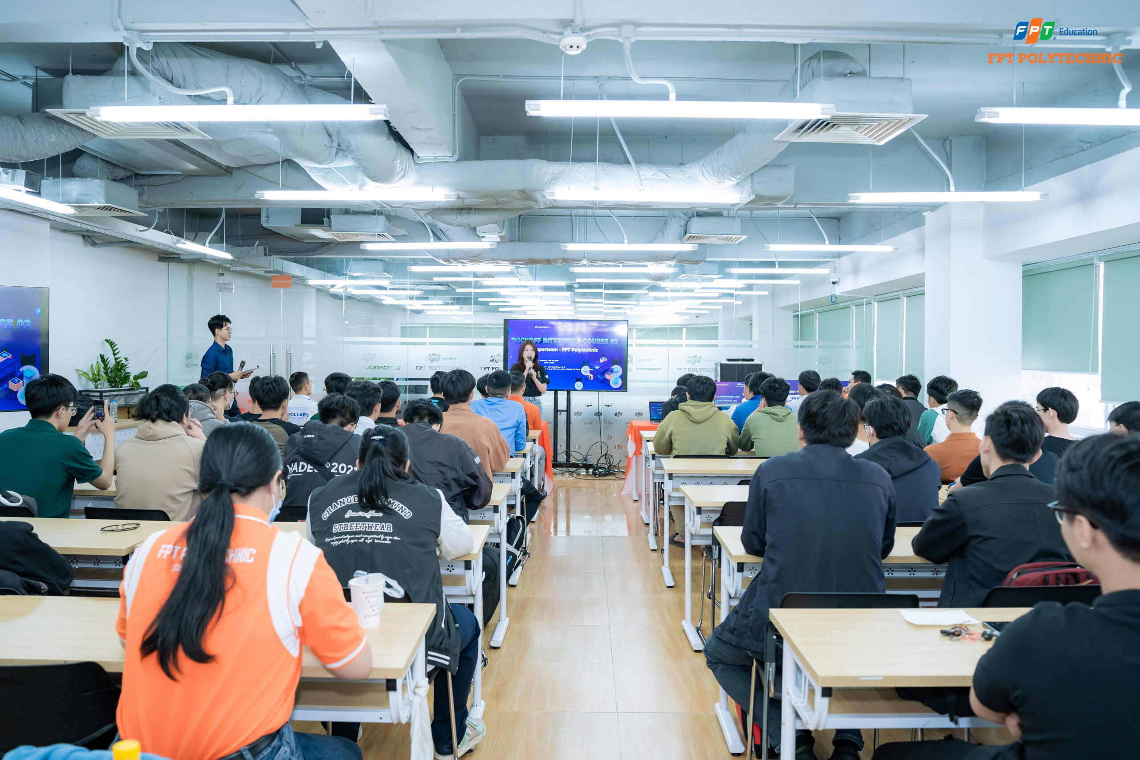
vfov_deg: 46.4
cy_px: 380
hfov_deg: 65.5
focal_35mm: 28
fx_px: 887
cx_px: 570
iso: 1600
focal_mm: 28
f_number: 4
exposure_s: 1/200
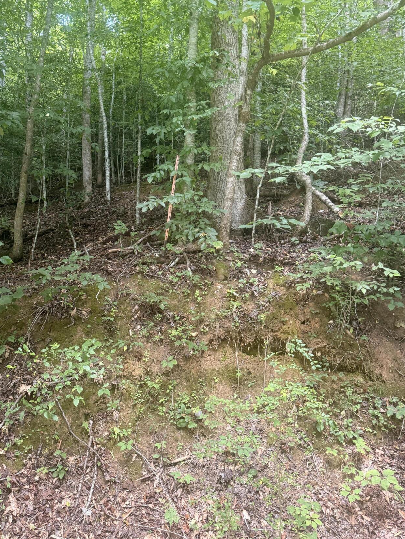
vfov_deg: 61.7
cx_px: 164
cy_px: 263
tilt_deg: +11.9
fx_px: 452
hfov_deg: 48.0
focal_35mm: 29
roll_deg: -2.9
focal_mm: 6.76
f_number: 1.78
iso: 320
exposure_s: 1/60
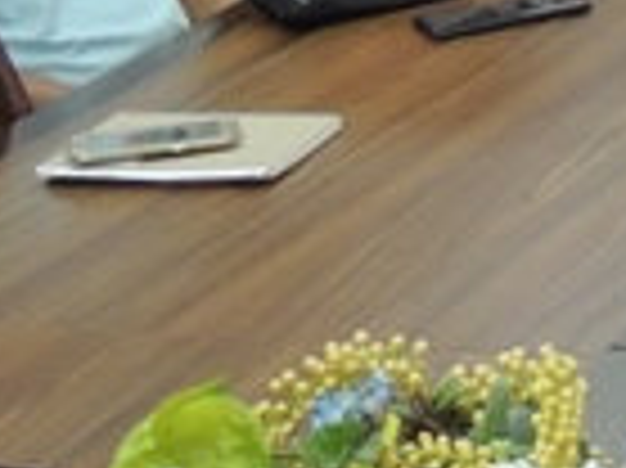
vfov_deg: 7.2
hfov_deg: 9.4
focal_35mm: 201
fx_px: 3632
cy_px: -252
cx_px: 1117
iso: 400
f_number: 3.3
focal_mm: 6.2
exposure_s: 1/15
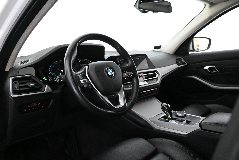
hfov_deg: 64.6
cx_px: 120
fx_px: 189
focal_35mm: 28
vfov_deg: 45.7
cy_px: 80
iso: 6400
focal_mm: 19
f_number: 3.8
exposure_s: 1/50
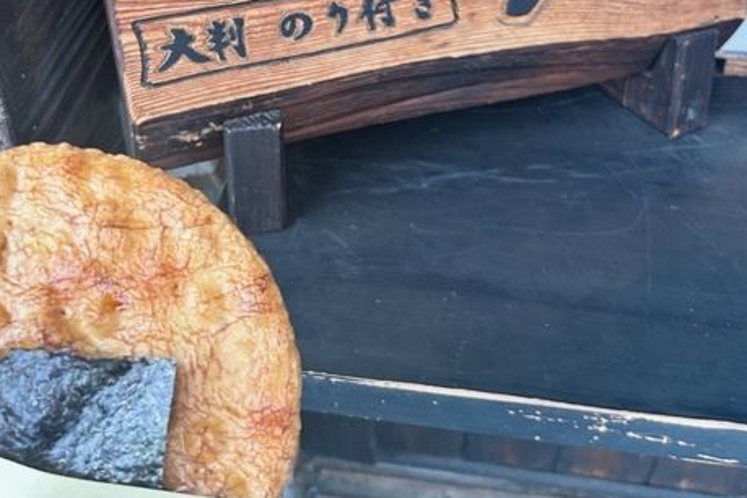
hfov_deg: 41.1
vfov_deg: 27.2
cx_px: 357
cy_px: 66
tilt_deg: -36.3
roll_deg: +2.2
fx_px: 996
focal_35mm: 48
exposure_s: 1/370
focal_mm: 5.7
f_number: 1.5
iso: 50
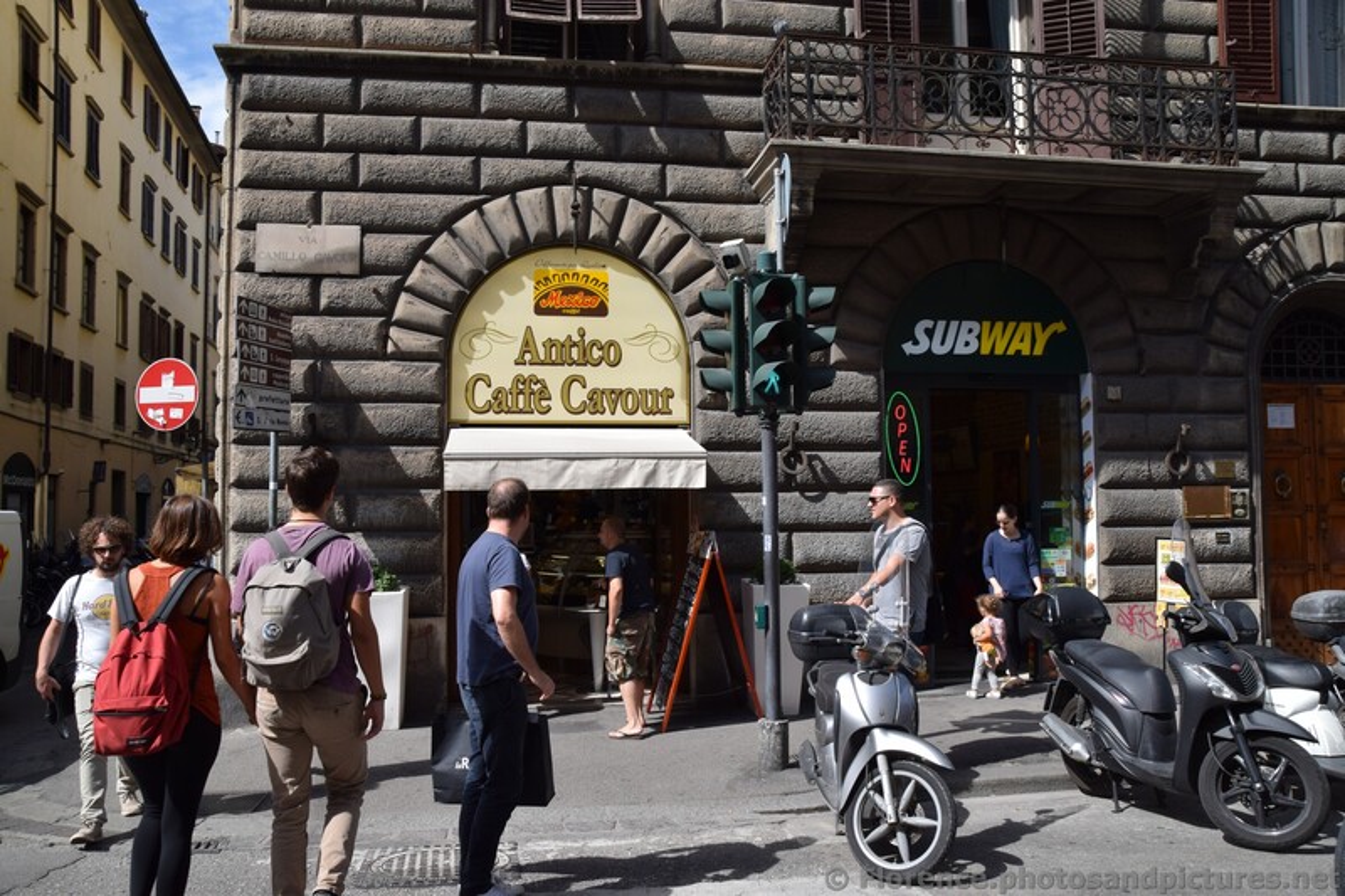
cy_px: 448
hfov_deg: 67.4
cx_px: 672
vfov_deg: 47.9
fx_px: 1008
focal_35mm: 27
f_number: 10
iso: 200
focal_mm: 18
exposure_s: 1/400
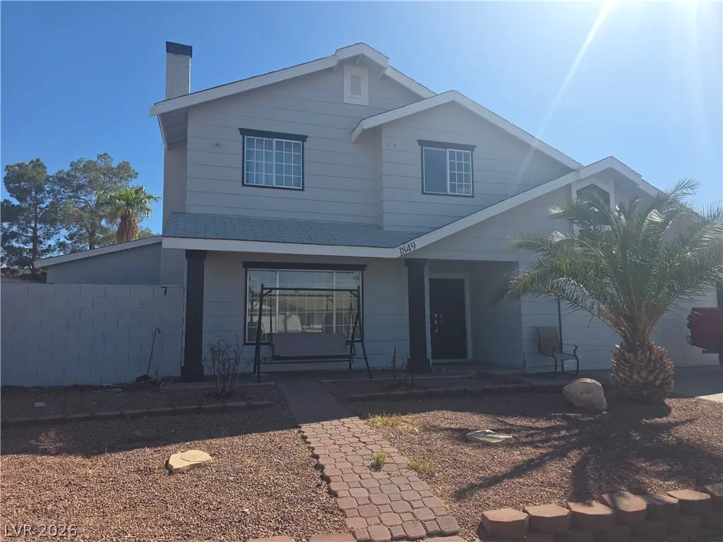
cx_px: 362
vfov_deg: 58.9
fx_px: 480
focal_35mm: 23
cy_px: 271
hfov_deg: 73.9
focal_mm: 6.3
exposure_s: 1/845
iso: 12
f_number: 1.7
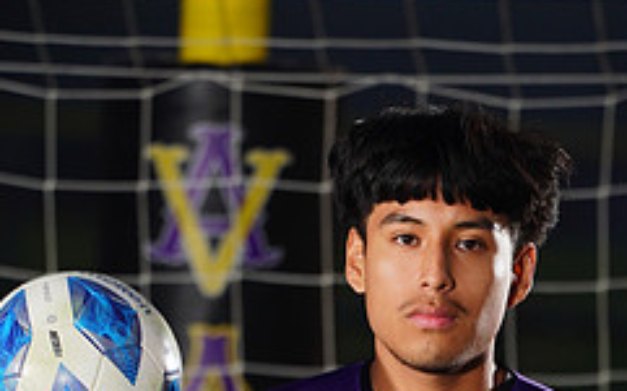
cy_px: 665
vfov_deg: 1.3
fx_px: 16778
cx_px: 337
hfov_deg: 2.1
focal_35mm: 983
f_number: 7.1
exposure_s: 1/200
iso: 200
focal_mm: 400
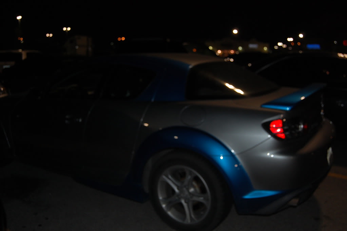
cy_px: 116
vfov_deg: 39.9
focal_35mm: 33
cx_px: 174
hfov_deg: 57.3
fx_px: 318
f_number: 3.8
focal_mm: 22
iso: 400
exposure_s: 1/60
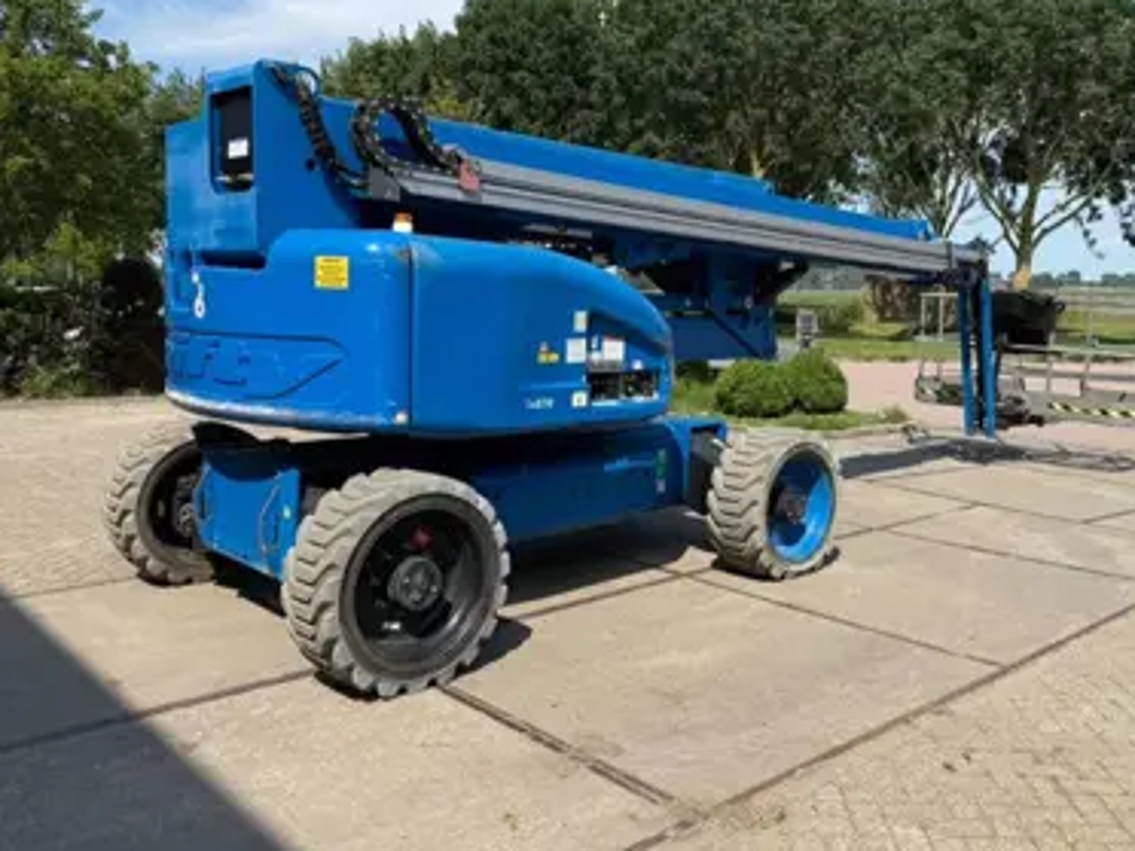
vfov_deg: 45.4
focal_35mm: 31
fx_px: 1016
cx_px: 641
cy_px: 378
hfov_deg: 58.2
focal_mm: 6.76
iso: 80
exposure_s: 1/4167
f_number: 1.78
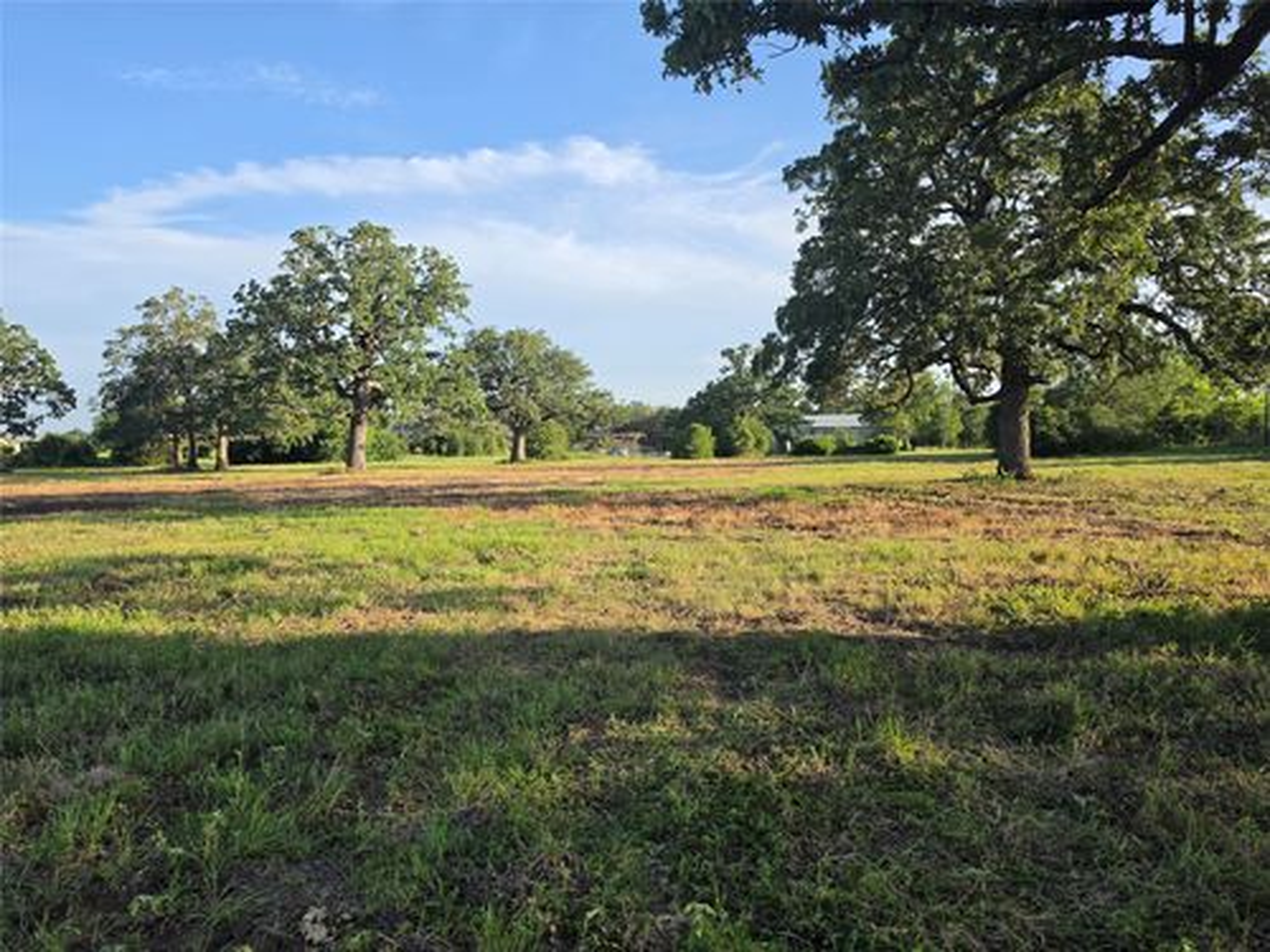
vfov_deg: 58.9
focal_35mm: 23
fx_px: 844
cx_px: 635
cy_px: 476
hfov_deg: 73.9
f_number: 1.4
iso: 64
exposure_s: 1/2929
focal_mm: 6.5
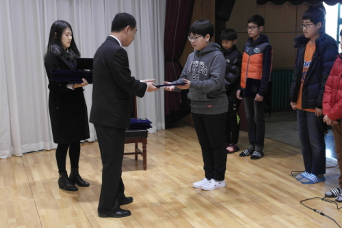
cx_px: 171
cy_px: 114
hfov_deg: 37.5
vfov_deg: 25.5
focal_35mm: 53
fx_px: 503
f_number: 4.5
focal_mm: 35
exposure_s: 1/60
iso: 400
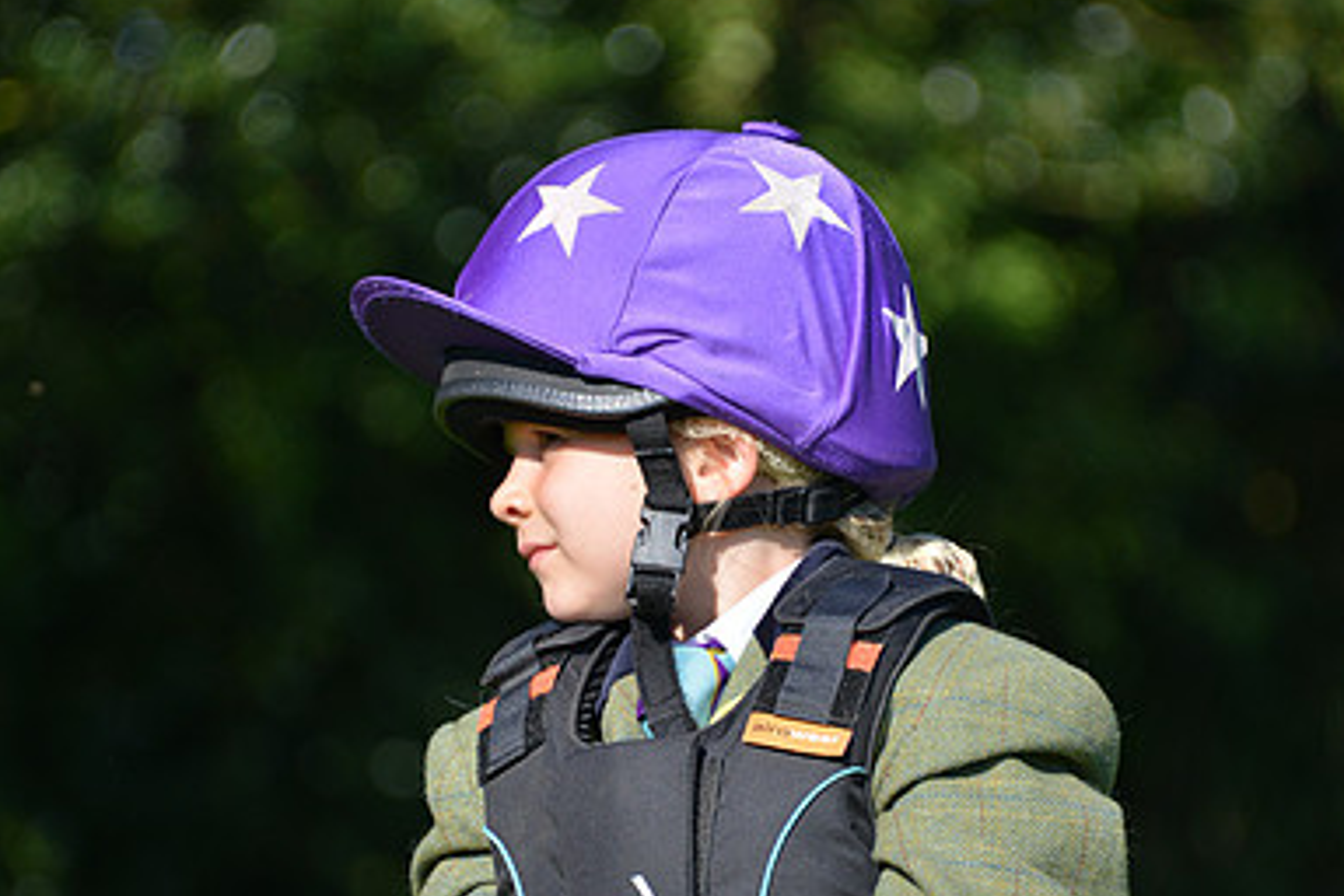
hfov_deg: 4.6
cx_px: 674
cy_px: 539
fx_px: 16911
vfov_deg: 3.0
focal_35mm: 453
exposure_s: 1/1250
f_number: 5.6
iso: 360
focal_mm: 300
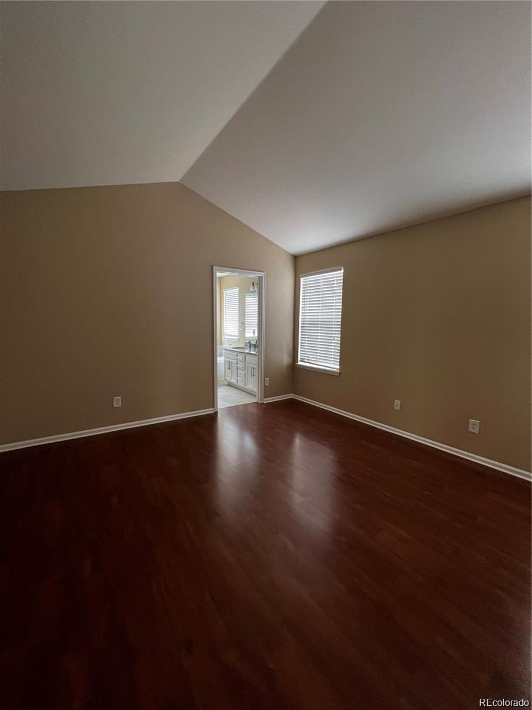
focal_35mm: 13
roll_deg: -1.1
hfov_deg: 89.9
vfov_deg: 106.2
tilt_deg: -6.1
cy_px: 355
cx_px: 266
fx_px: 266
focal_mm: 1.57
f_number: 1.8
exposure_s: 1/60
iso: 160
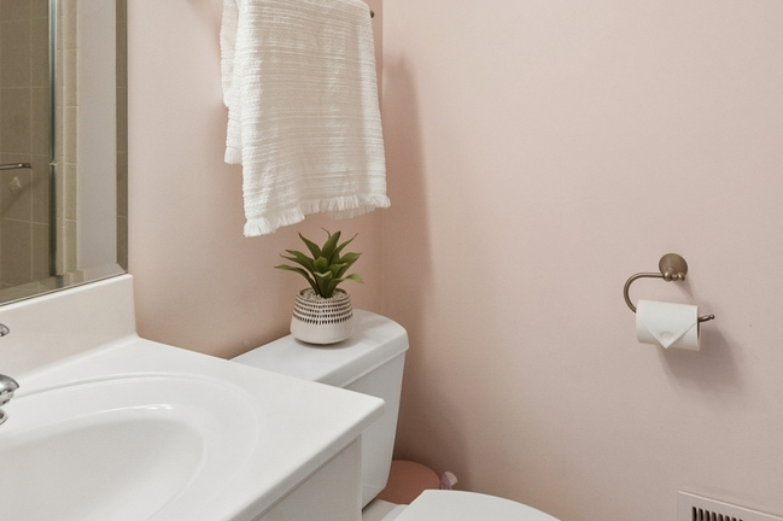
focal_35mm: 30
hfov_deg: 61.9
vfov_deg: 41.5
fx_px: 652
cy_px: 99
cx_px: 406
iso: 400
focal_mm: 12
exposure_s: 1/13
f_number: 8
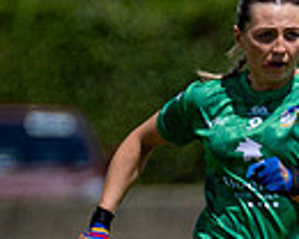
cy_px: 261
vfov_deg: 0.6
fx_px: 21097
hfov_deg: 0.8
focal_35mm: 2384
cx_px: 711
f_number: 2.8
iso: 200
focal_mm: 300
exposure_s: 1/6400
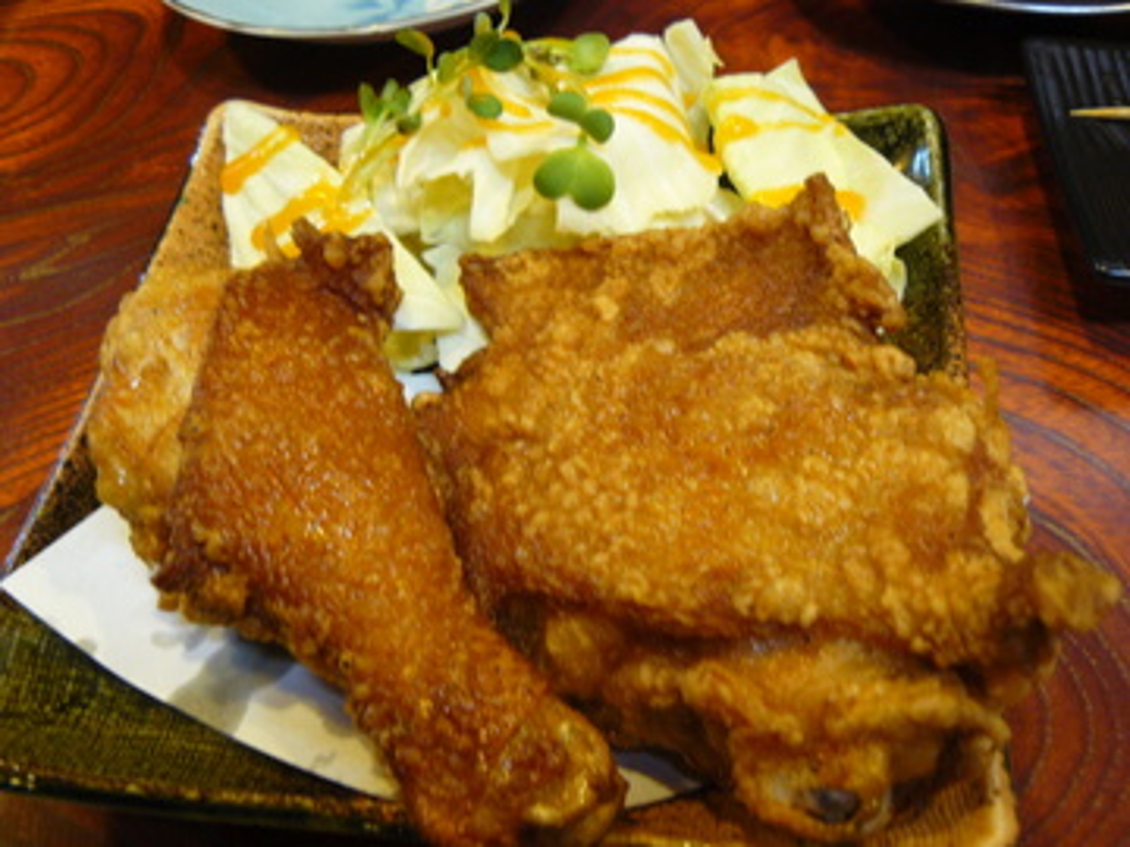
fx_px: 1175
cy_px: 424
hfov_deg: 51.4
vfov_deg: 39.7
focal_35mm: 36
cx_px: 565
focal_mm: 6
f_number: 2.8
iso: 200
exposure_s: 1/6
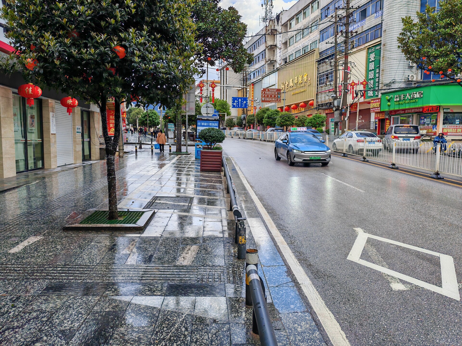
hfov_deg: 65.3
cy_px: 173
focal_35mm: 27
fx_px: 360
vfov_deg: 51.4
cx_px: 231
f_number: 1.95
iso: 50
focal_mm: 5.52
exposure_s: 1/210
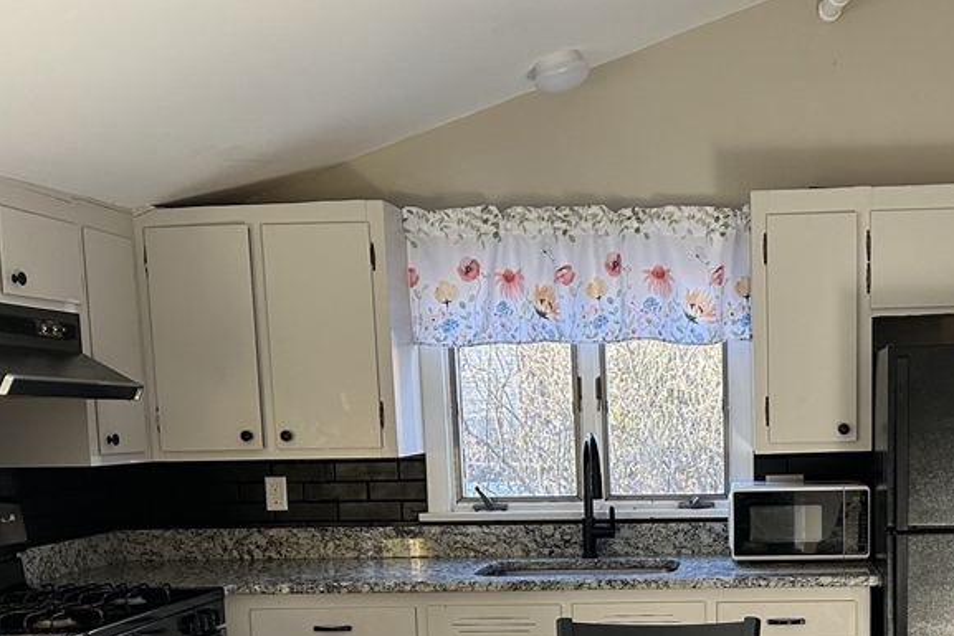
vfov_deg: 27.3
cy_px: 552
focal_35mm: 48
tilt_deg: -7.1
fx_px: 1272
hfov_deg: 40.0
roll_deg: +1.8
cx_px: 713
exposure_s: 1/121
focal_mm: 5.7
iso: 125
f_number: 1.5
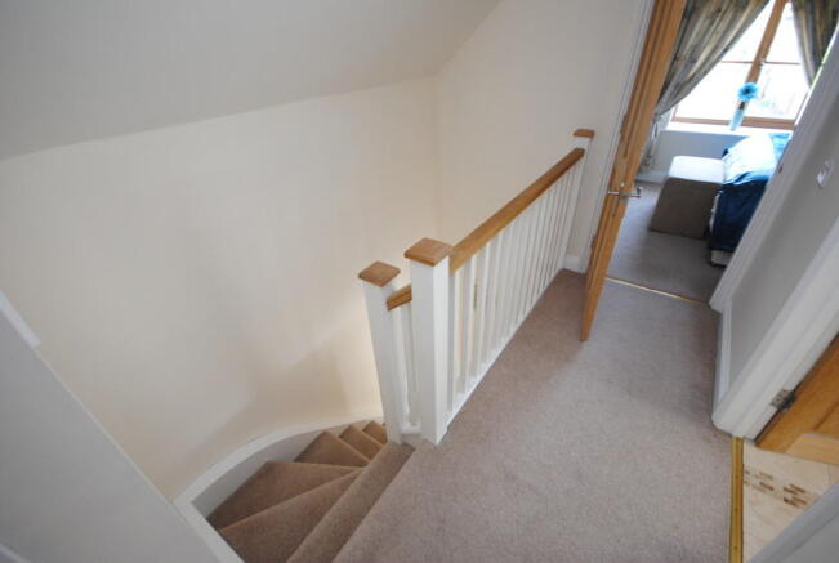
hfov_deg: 100.3
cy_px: 282
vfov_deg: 77.6
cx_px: 420
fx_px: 350
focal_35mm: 15
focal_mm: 10
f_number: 4
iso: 400
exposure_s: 1/20
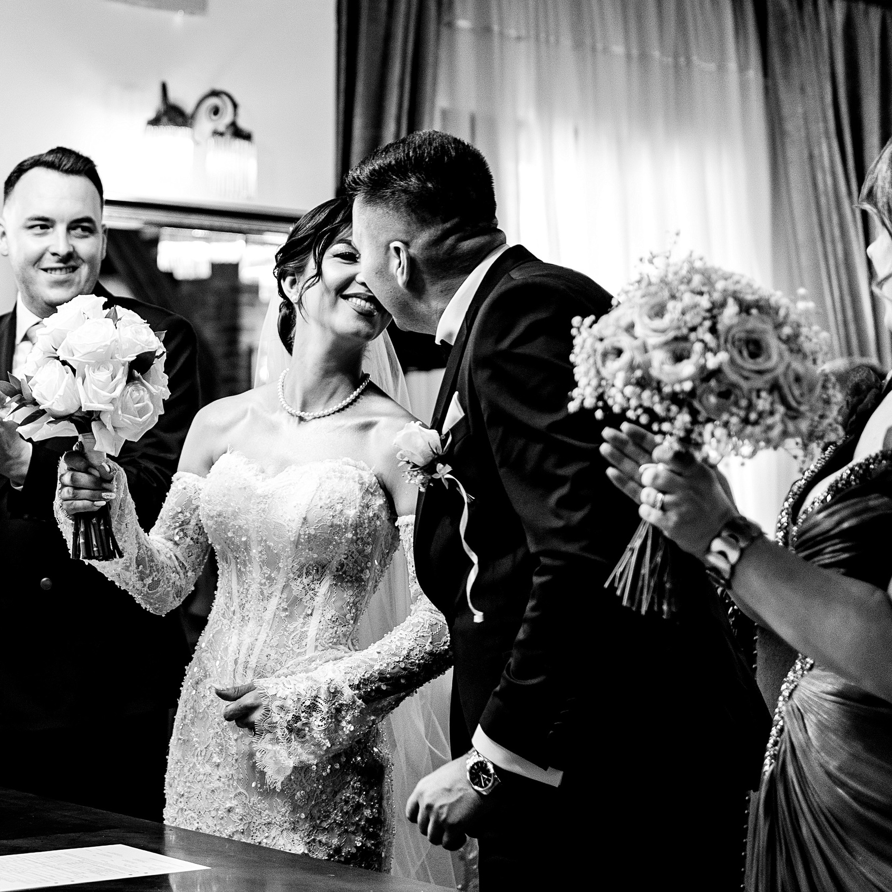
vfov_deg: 37.6
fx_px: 1312
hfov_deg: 37.4
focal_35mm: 45
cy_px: 448
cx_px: 542
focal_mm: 35
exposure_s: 1/125
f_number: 1.8
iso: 800
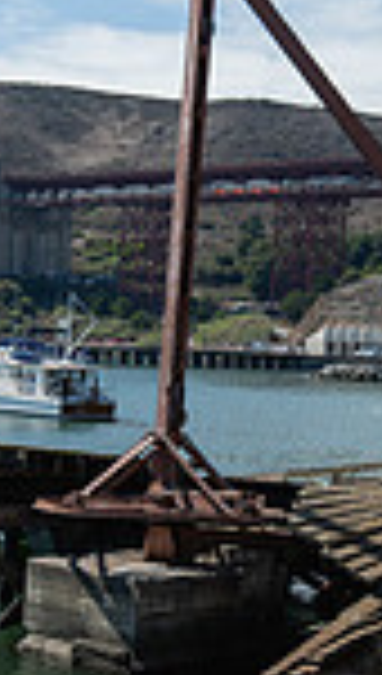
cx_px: 315
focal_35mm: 94
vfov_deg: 22.6
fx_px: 1683
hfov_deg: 12.9
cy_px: 302
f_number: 3.5
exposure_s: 1/2000
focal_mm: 30
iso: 125
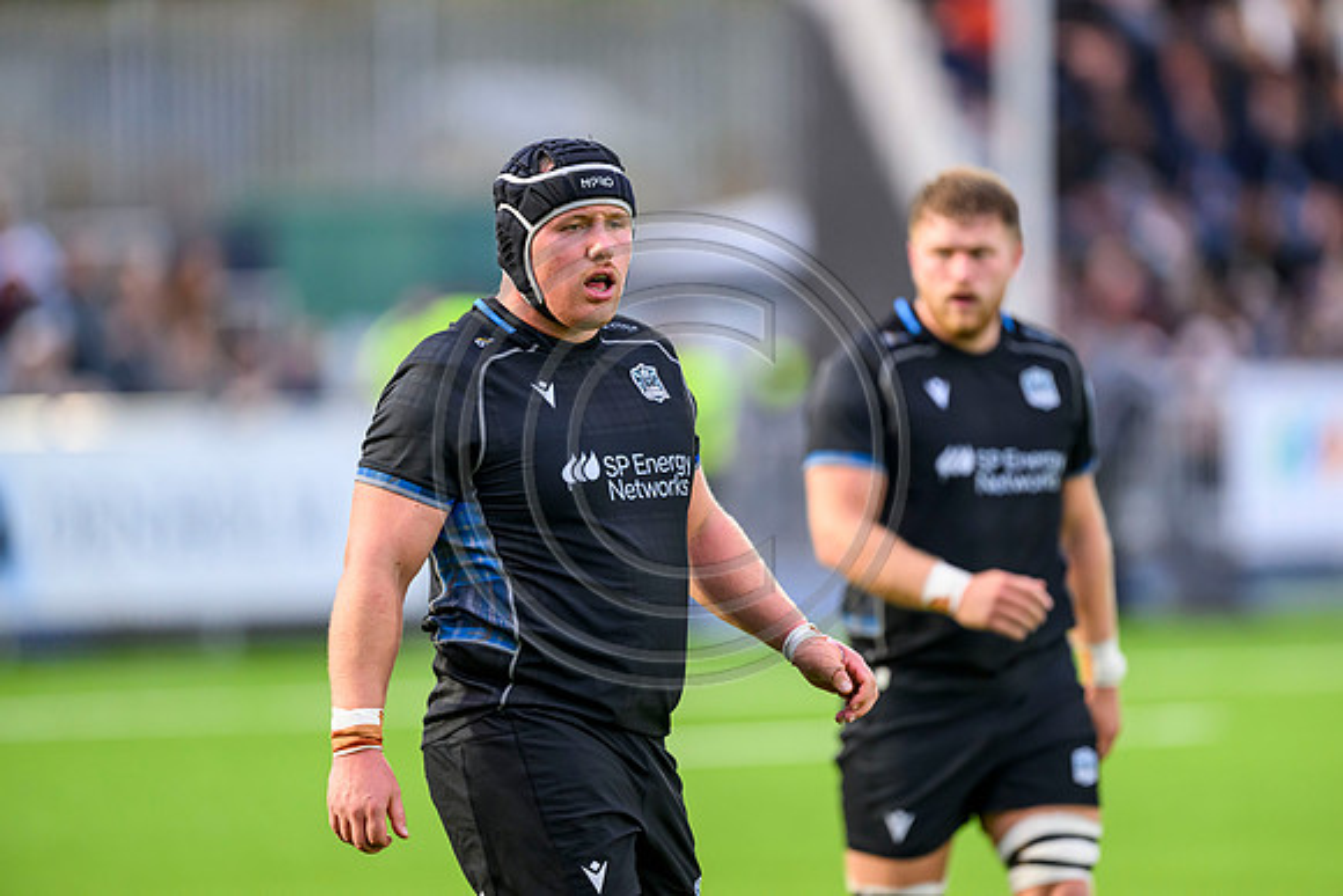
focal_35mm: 400
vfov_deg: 3.4
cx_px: 672
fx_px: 14925
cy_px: 448
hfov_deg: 5.2
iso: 3200
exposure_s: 1/1600
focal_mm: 400
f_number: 3.2
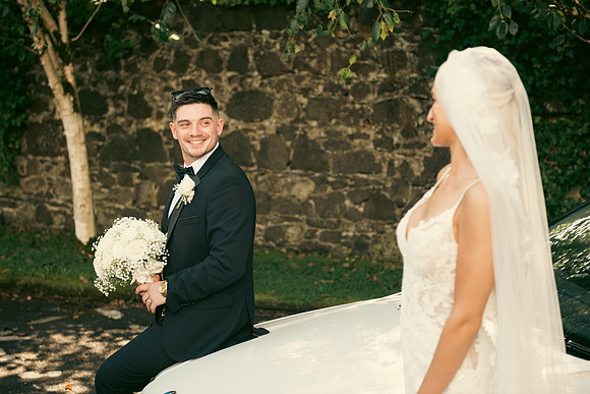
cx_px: 295
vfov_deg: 19.5
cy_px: 197
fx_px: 1147
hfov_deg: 28.8
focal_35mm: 70
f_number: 3.5
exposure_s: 1/200
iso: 160
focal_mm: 70
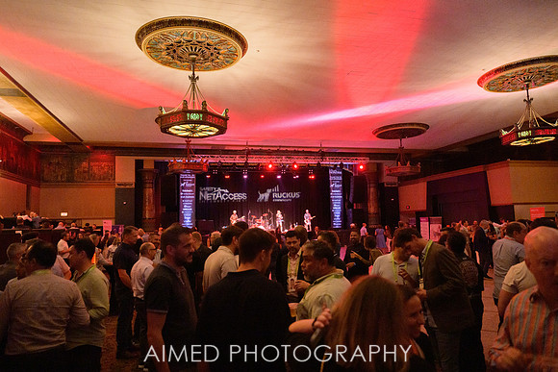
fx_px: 381
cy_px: 184
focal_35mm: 25
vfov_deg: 52.0
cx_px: 284
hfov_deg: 72.4
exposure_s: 1/100
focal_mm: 24
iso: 4000
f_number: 2.8
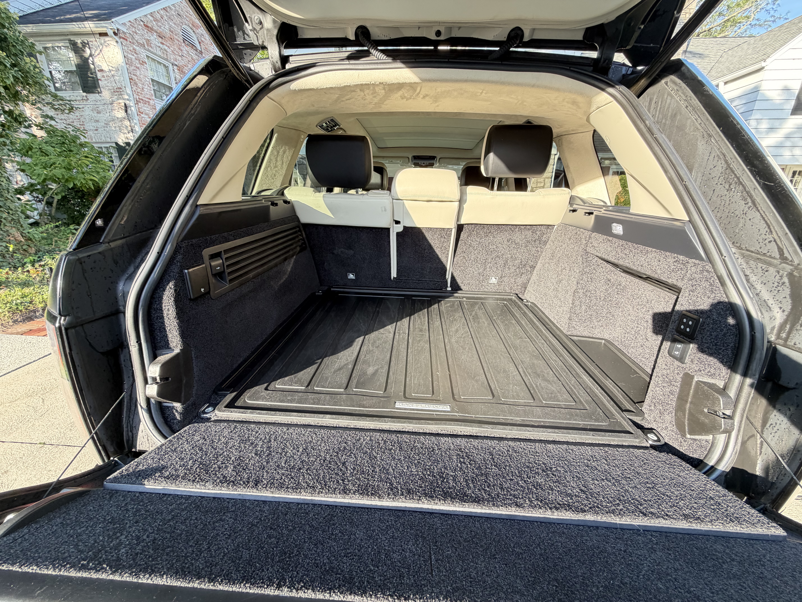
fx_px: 324
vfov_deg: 85.7
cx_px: 401
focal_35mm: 14
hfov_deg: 102.1
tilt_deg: -20.7
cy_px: 301
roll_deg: +0.7
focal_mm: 2.22
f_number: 2.2
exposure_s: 1/121
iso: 160
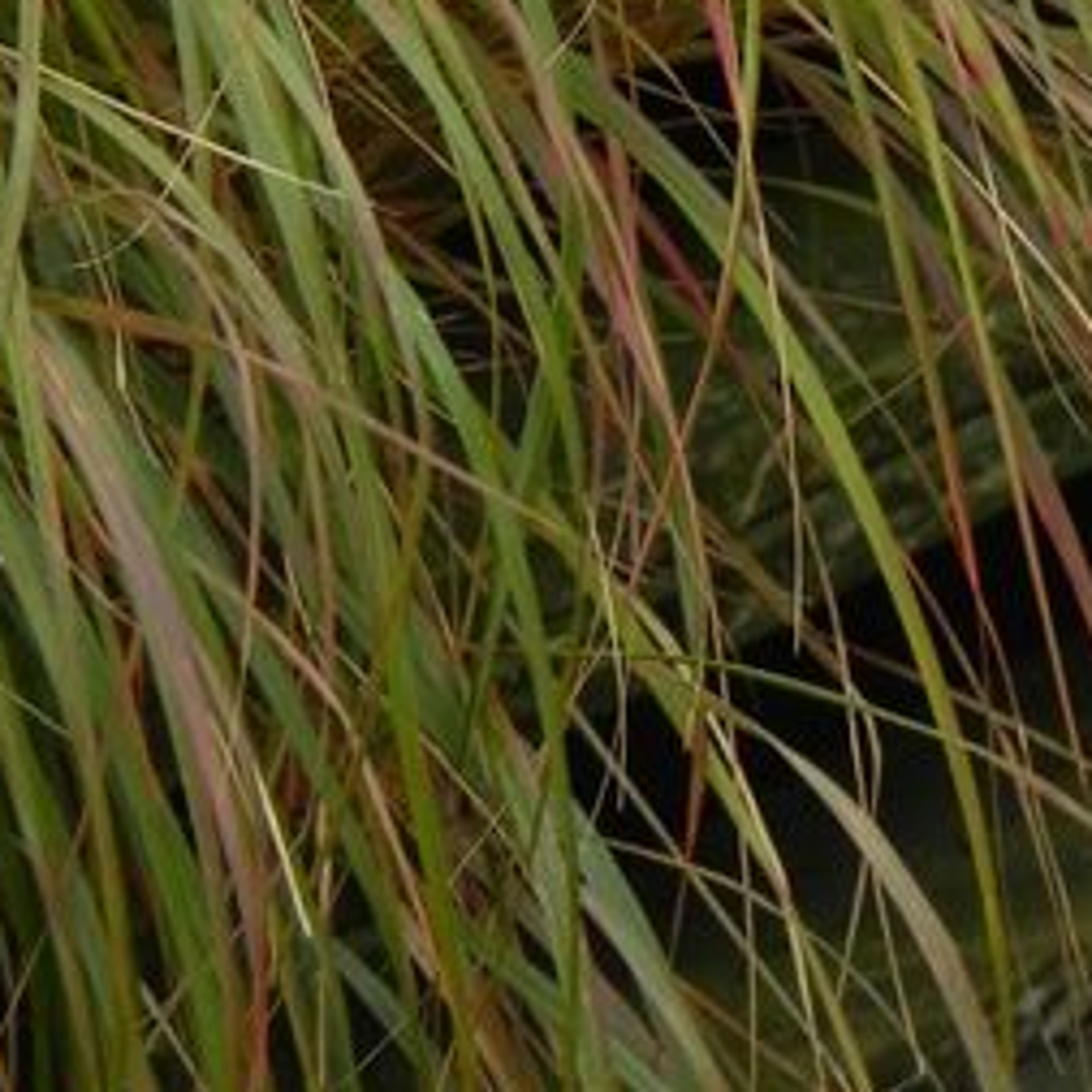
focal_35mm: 453
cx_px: 954
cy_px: -583
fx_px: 16168
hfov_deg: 3.9
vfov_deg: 3.8
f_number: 5
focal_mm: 28.8
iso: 160
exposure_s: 1/40
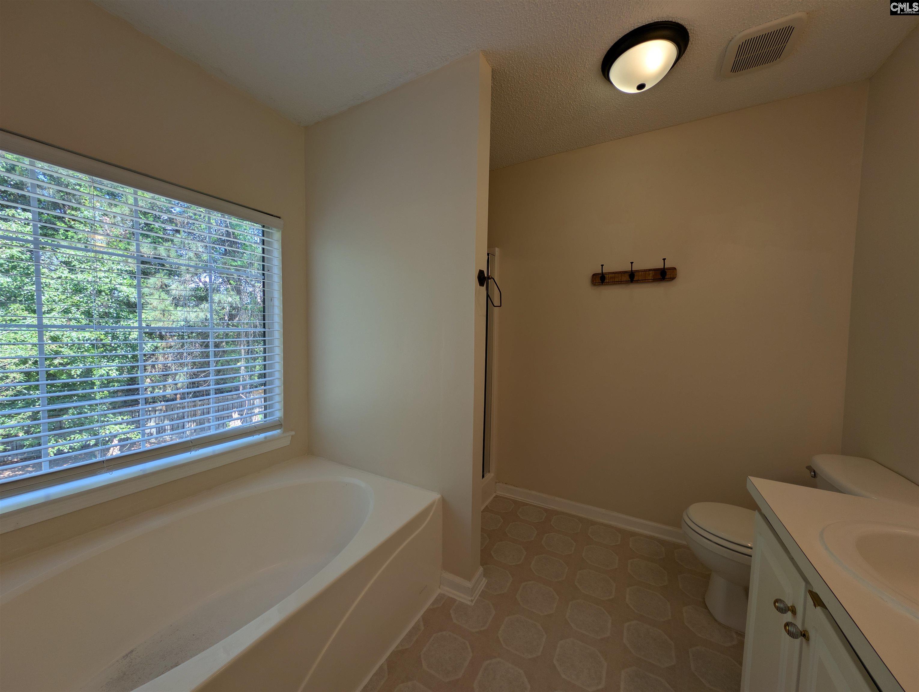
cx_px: 460
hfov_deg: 110.5
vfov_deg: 94.6
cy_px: 346
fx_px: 319
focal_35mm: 12
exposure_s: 1/167
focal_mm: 2.23
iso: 36
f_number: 1.95
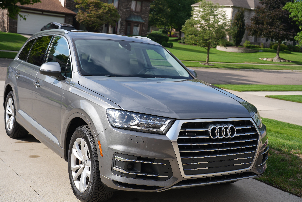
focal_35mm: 50
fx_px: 419
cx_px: 151
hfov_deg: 39.6
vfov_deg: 27.0
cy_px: 101
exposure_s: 1/500
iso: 100
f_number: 4.5
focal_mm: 50
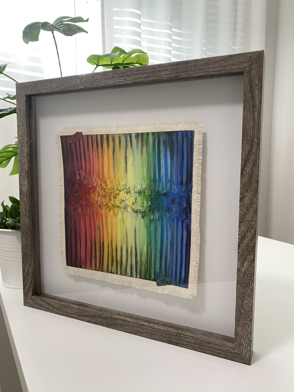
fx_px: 294
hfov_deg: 53.1
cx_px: 147
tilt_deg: -5.3
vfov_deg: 67.3
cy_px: 196
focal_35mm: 26
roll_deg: -1.4
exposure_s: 1/60
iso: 100
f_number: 1.8
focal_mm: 4.25
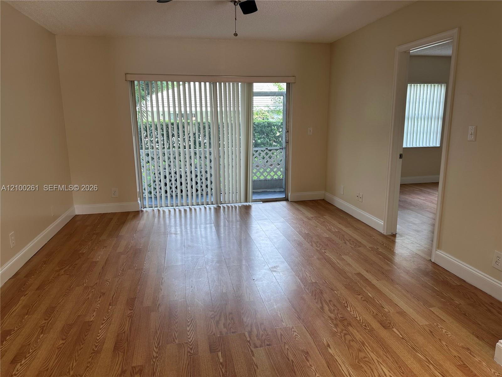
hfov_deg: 71.6
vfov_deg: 56.8
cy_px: 188
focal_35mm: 24
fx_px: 348
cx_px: 251
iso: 80
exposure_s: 1/120
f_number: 1.78
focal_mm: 6.86
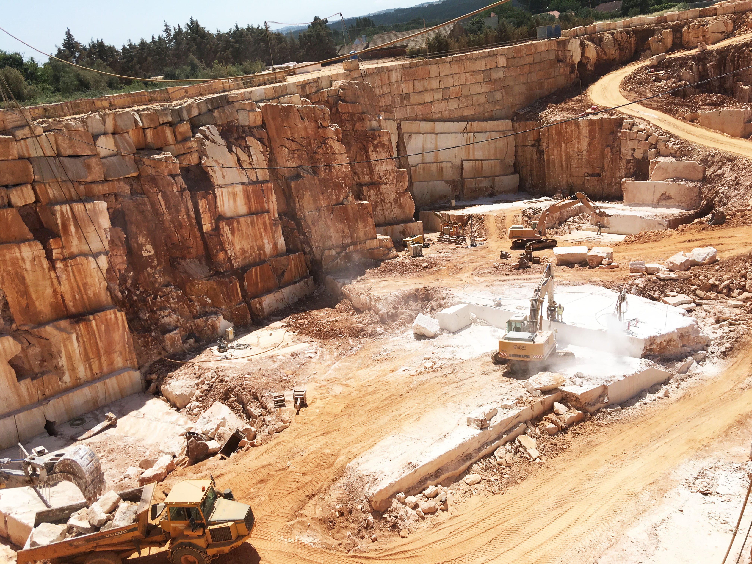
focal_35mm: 29
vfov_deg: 48.2
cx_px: 376
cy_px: 282
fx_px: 630
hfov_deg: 61.7
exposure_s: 1/2849
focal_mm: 4.15
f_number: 2.2
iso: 25
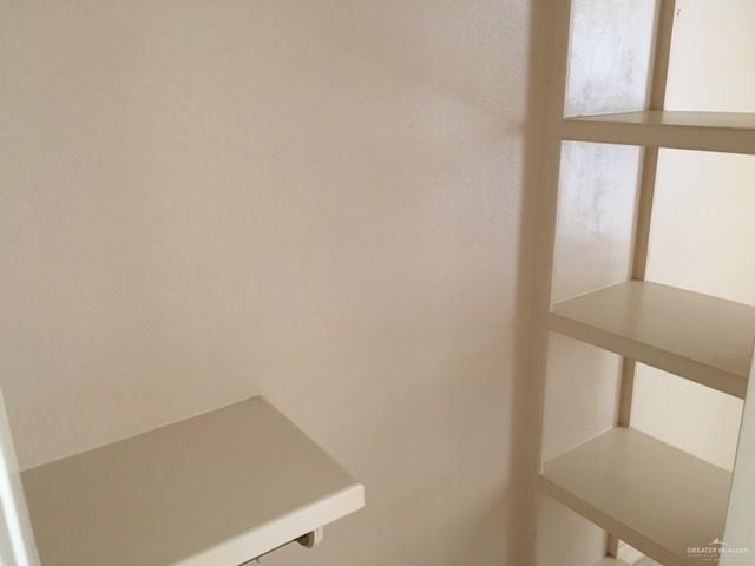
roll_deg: +0.8
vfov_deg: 48.2
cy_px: 283
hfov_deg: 61.7
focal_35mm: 29
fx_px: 633
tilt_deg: -17.4
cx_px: 378
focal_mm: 4.15
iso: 80
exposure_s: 1/10
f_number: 2.2
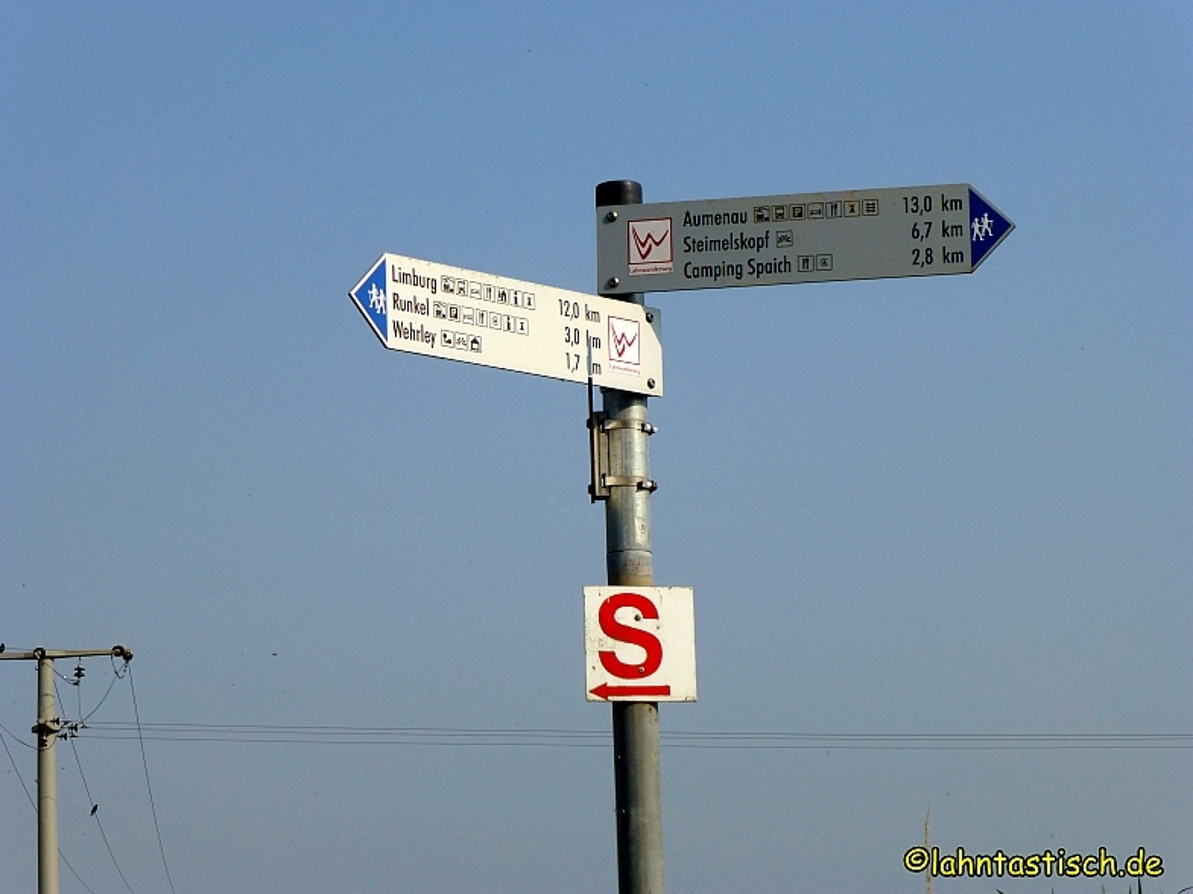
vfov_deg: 14.2
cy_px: 442
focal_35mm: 104
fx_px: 3583
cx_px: 602
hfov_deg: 18.9
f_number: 5.3
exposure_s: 1/800
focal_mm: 18.2
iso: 100
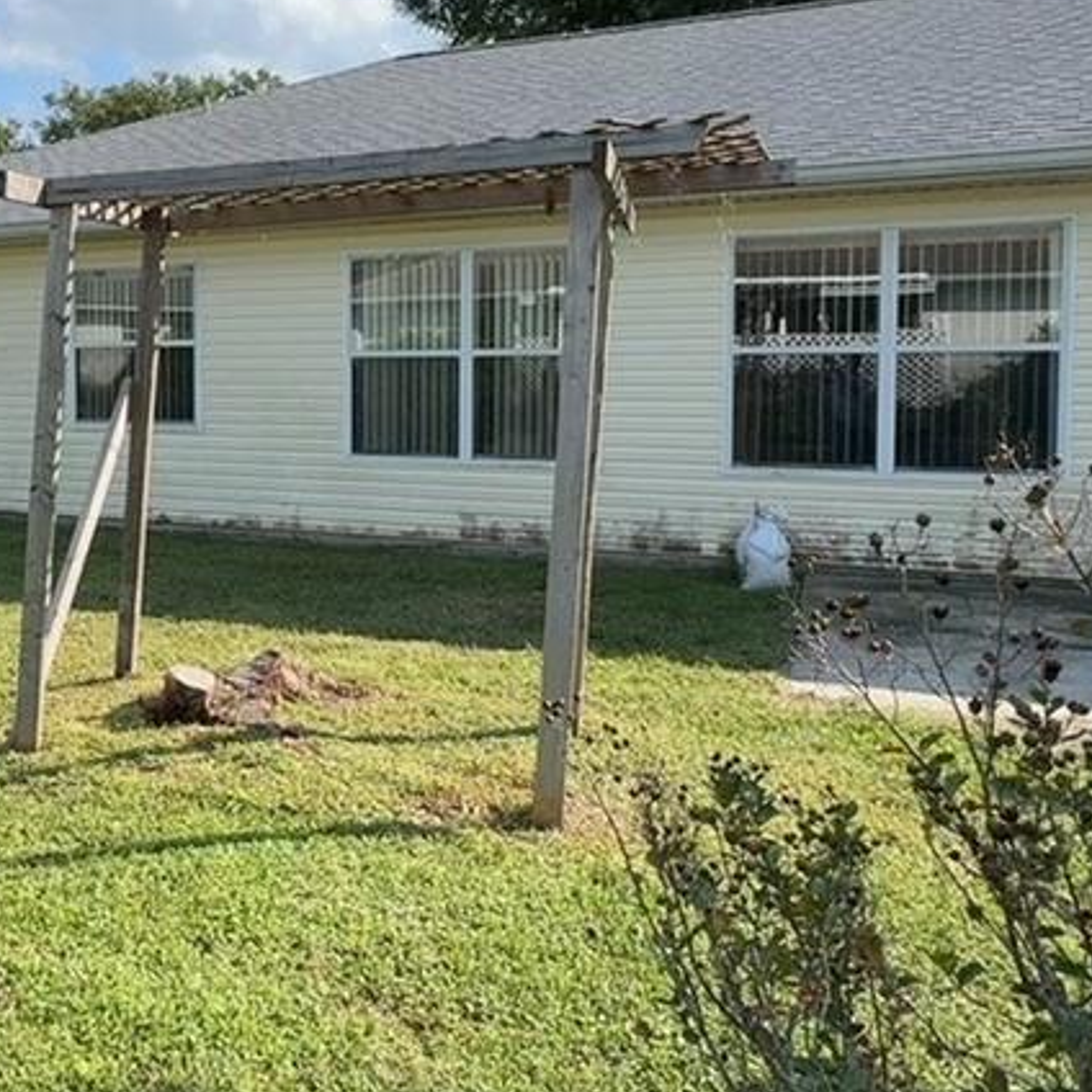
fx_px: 1249
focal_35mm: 35
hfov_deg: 44.3
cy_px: 433
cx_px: 178
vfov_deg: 46.9
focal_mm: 2.22
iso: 50
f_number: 2.2
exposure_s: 1/1832
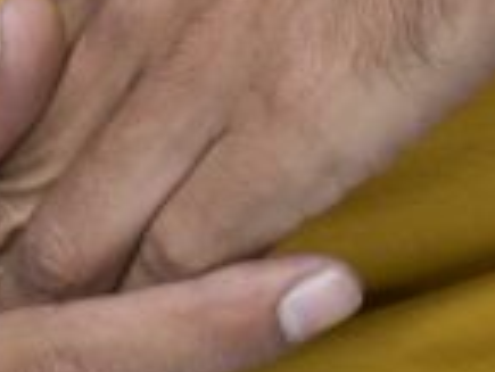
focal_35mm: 381
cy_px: -1136
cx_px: 167
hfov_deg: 5.2
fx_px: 5453
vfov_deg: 3.7
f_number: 6.3
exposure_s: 1/160
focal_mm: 50
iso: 100
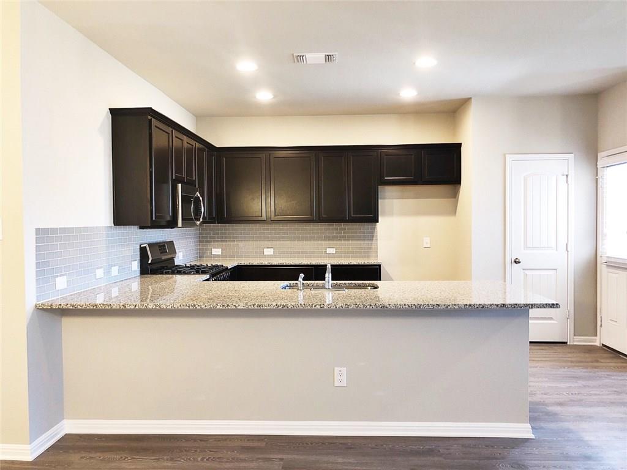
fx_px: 507
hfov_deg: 63.4
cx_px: 314
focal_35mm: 28
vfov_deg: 49.7
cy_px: 235
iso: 40
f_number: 1.8
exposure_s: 1/15
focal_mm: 4
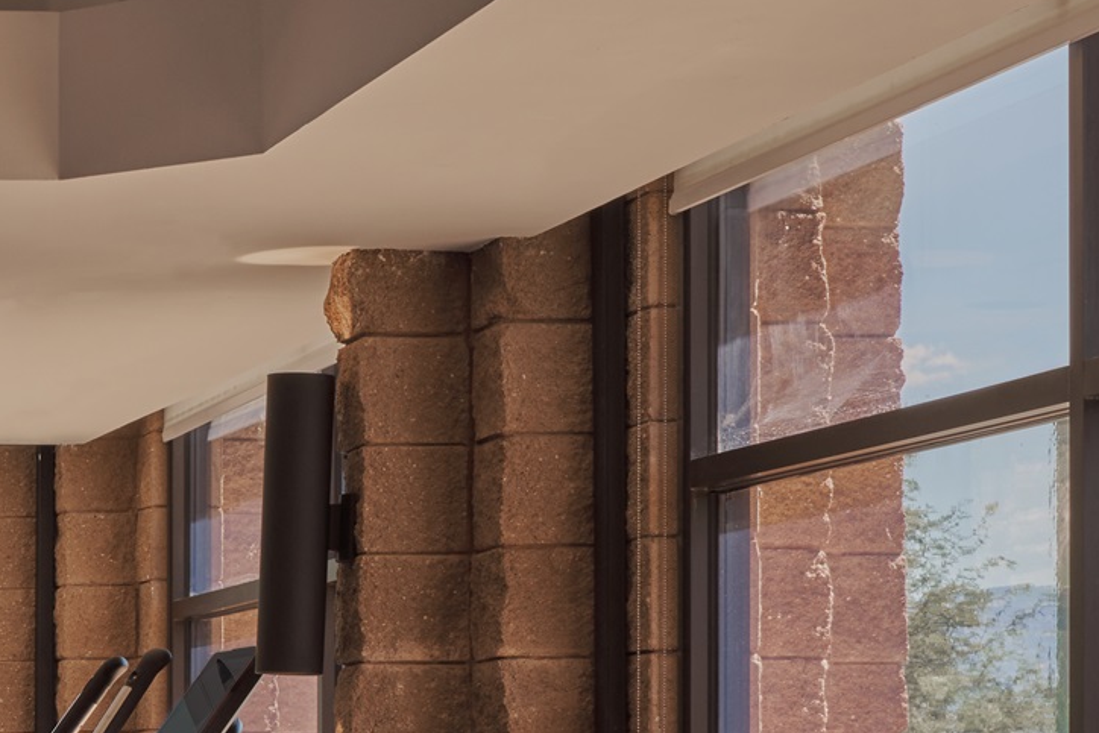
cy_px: 972
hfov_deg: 13.2
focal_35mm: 145
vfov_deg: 9.3
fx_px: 4427
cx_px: -628
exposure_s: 1/15
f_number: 11
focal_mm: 35
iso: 100
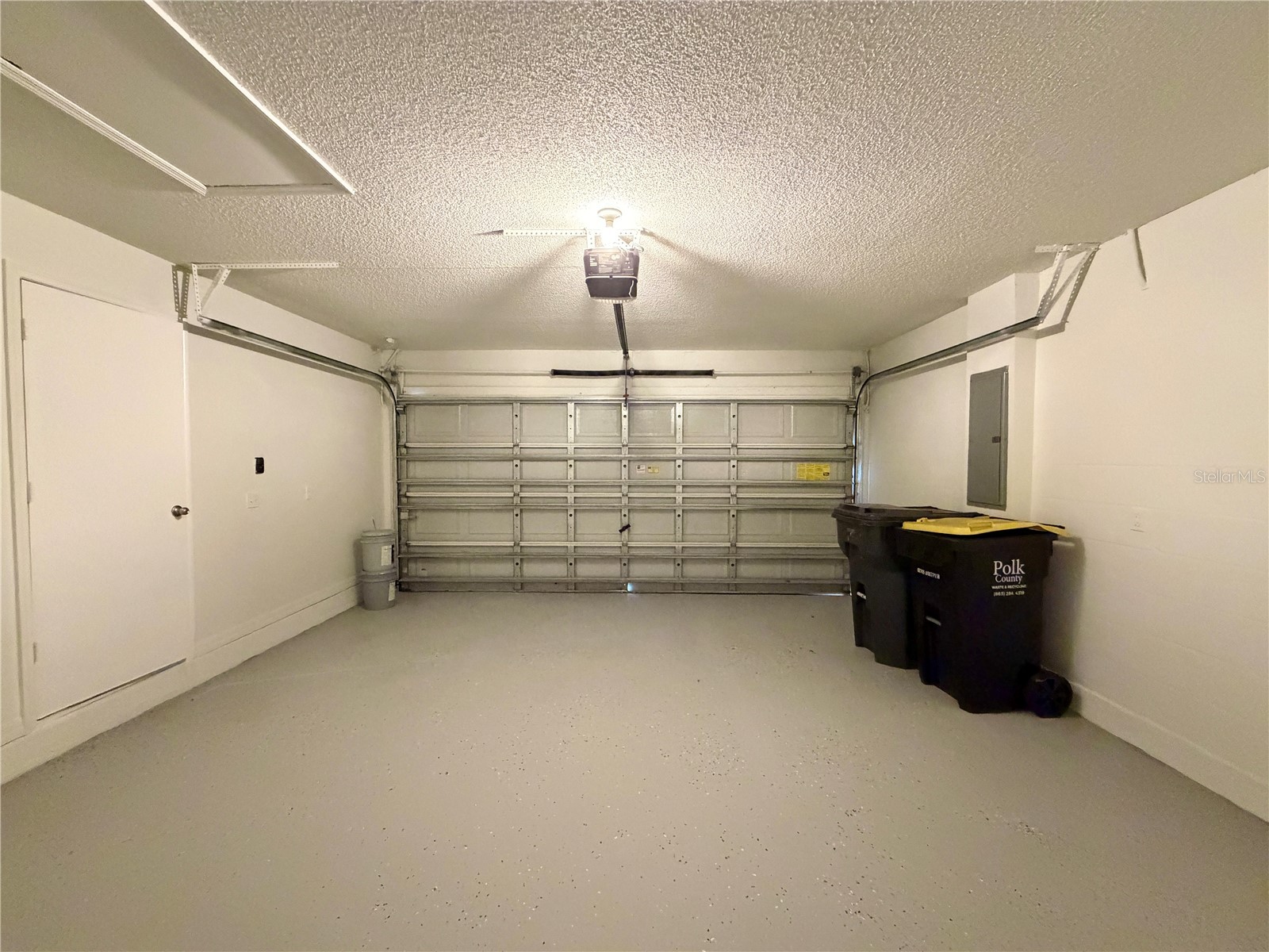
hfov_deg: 102.1
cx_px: 634
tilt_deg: +0.3
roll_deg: +0.5
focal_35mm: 14
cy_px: 476
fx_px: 513
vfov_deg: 85.7
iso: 1250
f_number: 2.2
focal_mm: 2.22
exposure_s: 1/60
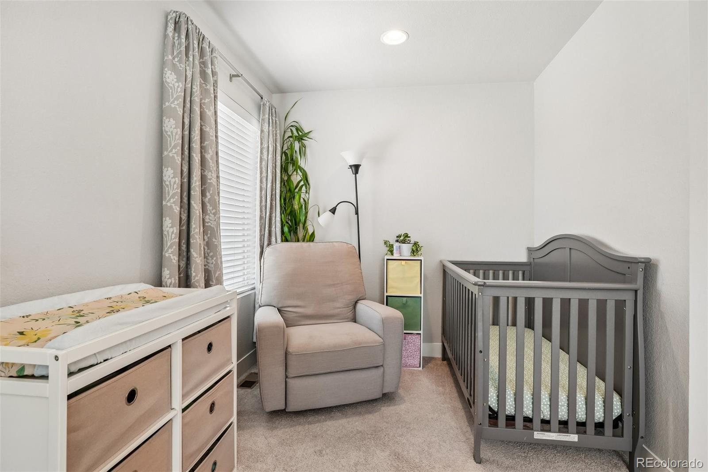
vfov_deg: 72.0
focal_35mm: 16
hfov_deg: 95.0
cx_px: 354
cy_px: 236
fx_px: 324
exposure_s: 1/30
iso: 400
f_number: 8
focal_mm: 11
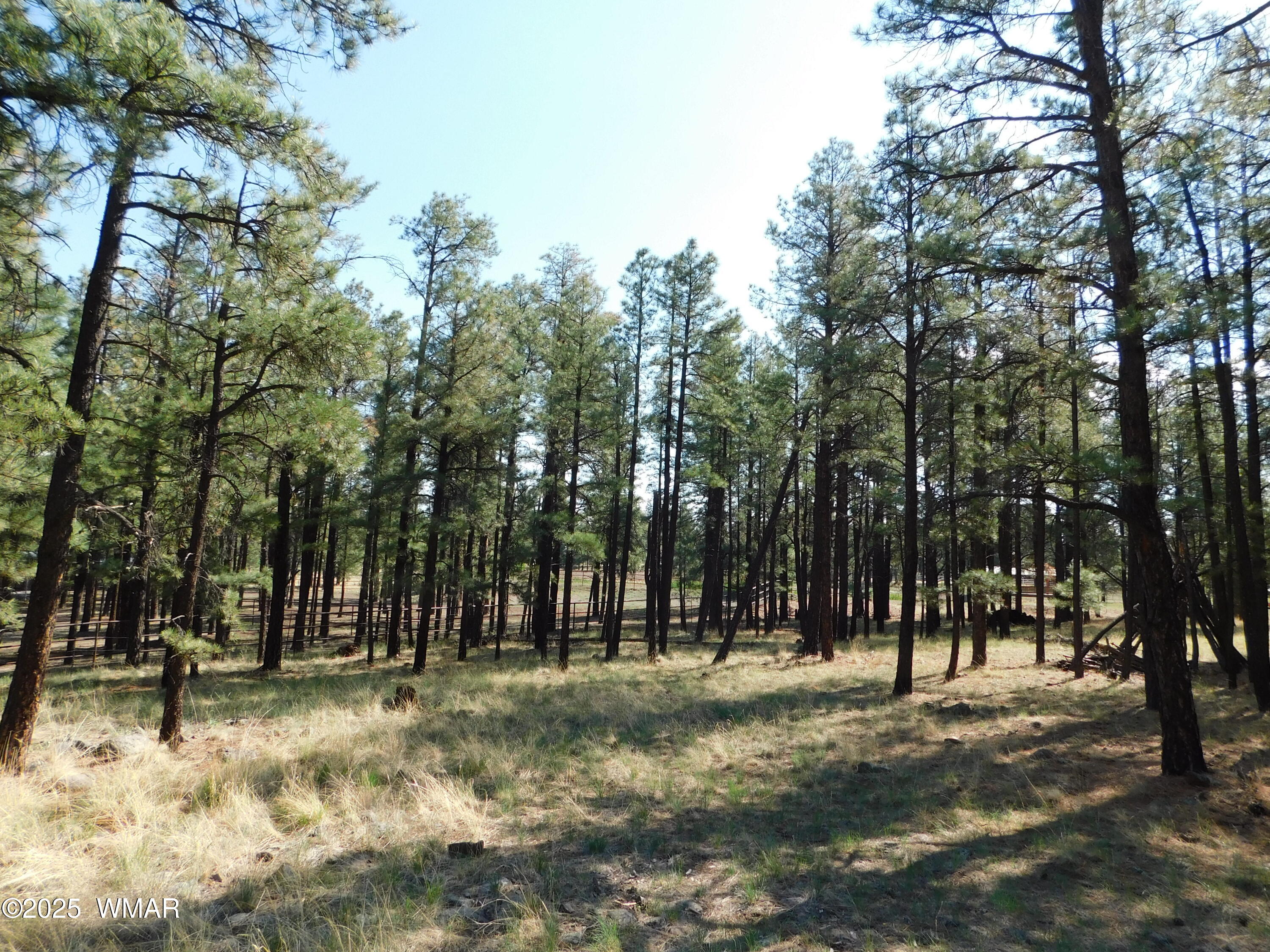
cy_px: 476
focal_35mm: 23
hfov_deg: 73.9
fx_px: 844
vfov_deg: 58.9
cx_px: 635
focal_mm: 4
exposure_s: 1/640
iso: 125
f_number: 3
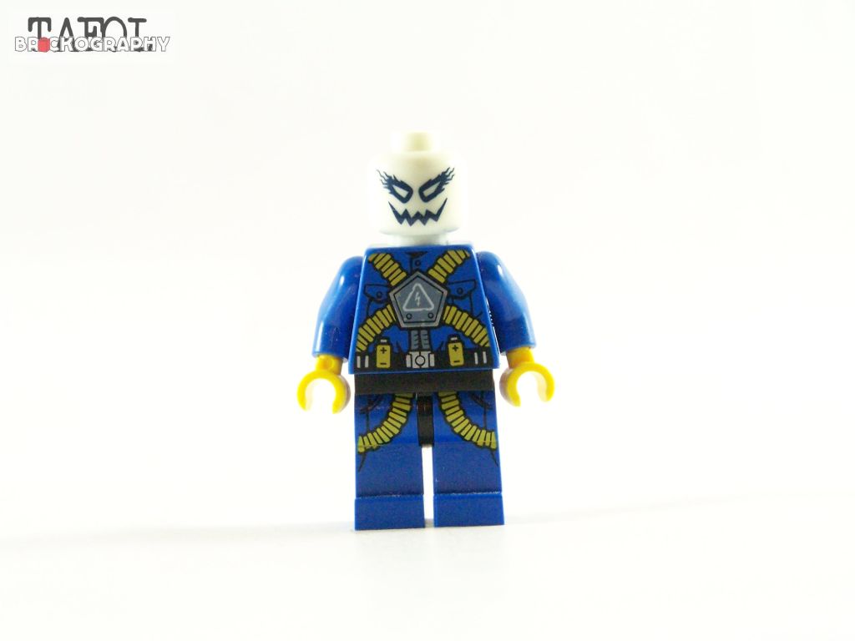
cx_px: 428
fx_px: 2890
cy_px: 320
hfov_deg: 16.8
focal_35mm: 117
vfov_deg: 12.7
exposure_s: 1/60
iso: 400
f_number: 3.6
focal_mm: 19.4
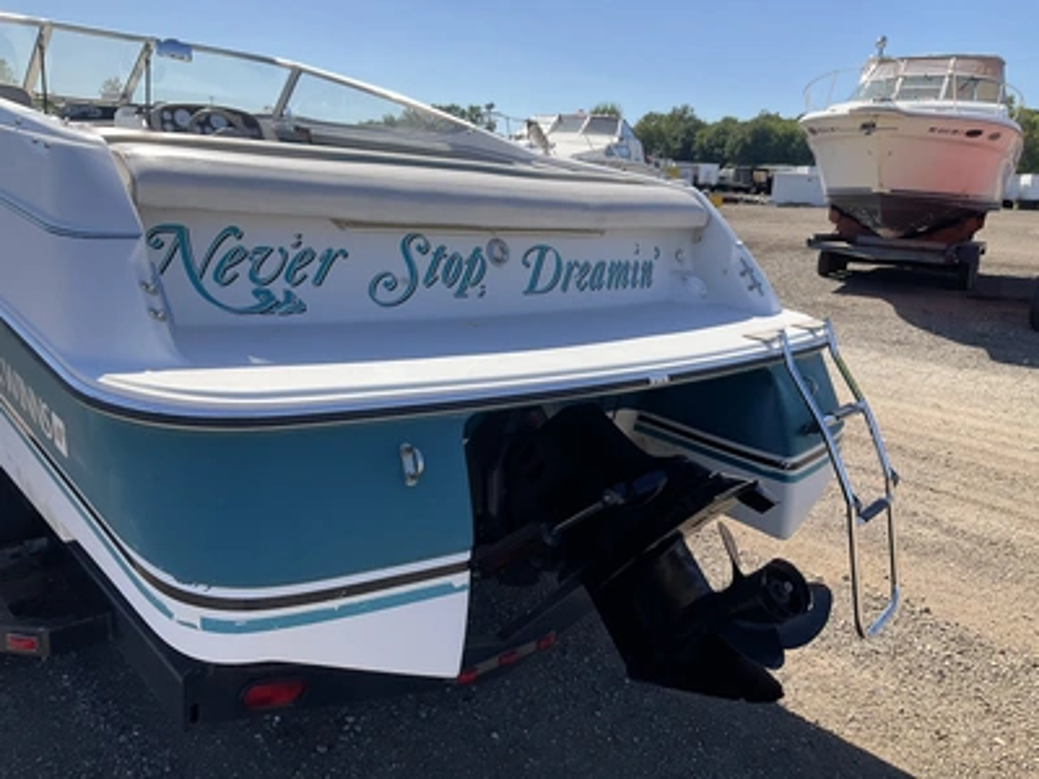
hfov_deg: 61.7
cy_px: 390
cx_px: 520
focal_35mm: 29
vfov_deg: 48.2
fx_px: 870
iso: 25
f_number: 1.8
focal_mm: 3
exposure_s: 1/997
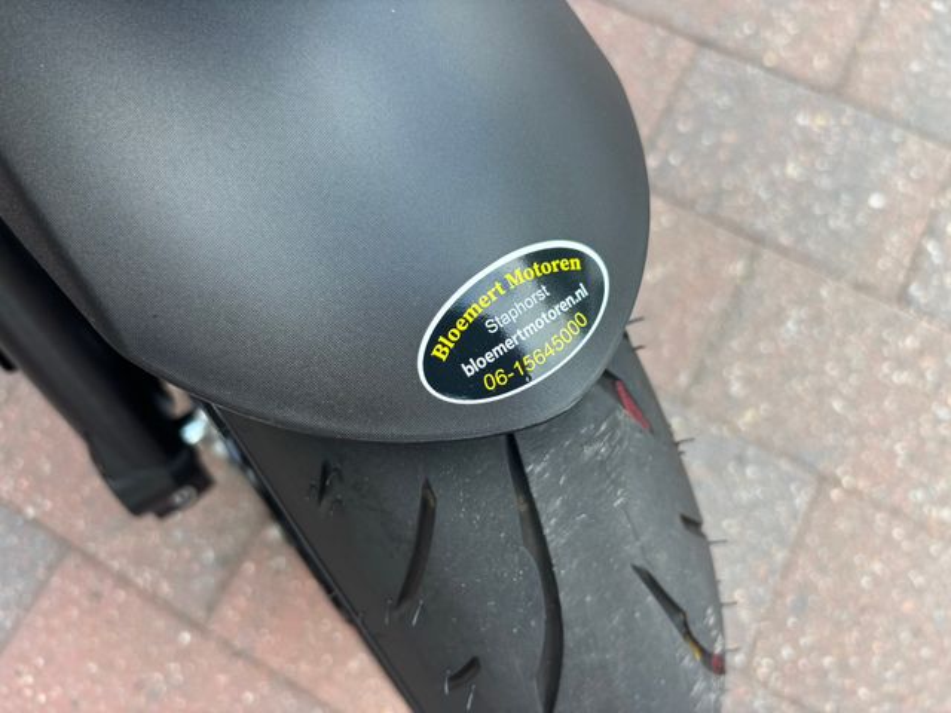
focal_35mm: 26
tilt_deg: -73.0
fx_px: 714
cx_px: 476
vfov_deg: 53.1
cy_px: 356
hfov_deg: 67.3
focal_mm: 5.96
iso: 40
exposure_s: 1/121
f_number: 1.6
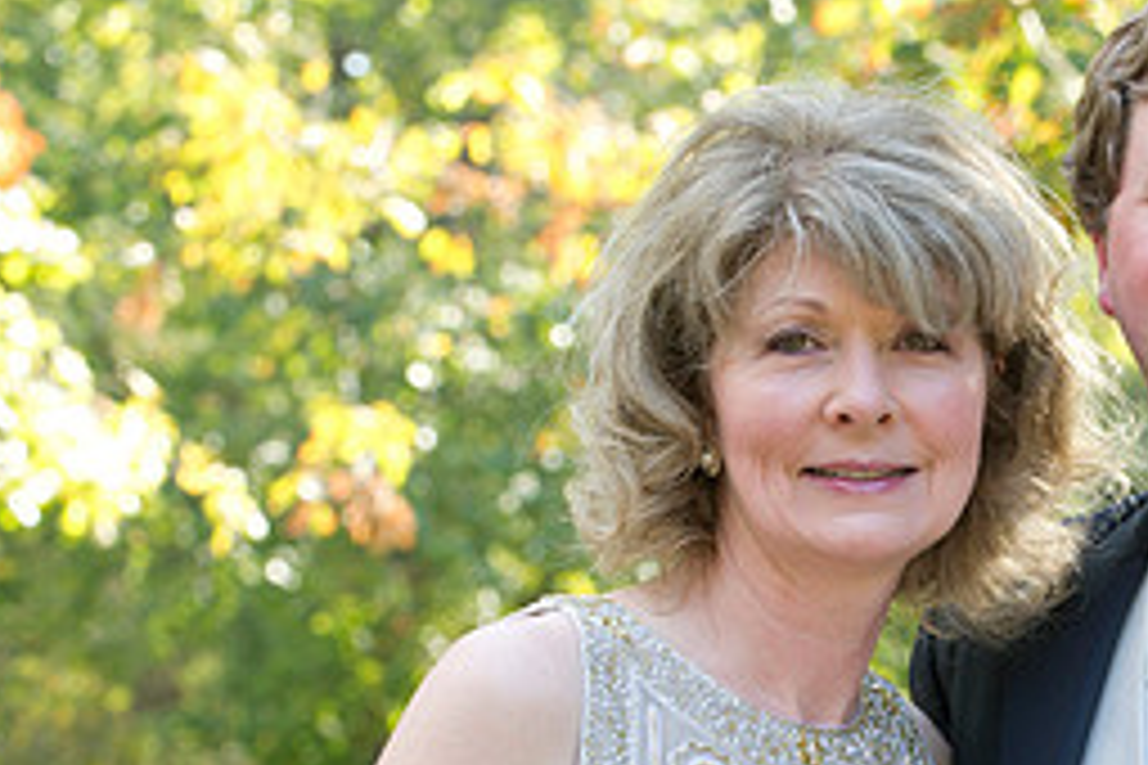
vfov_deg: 6.2
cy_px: 644
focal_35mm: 223
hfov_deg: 9.2
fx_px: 7111
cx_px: 1058
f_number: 5.6
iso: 500
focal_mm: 98
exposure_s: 1/100
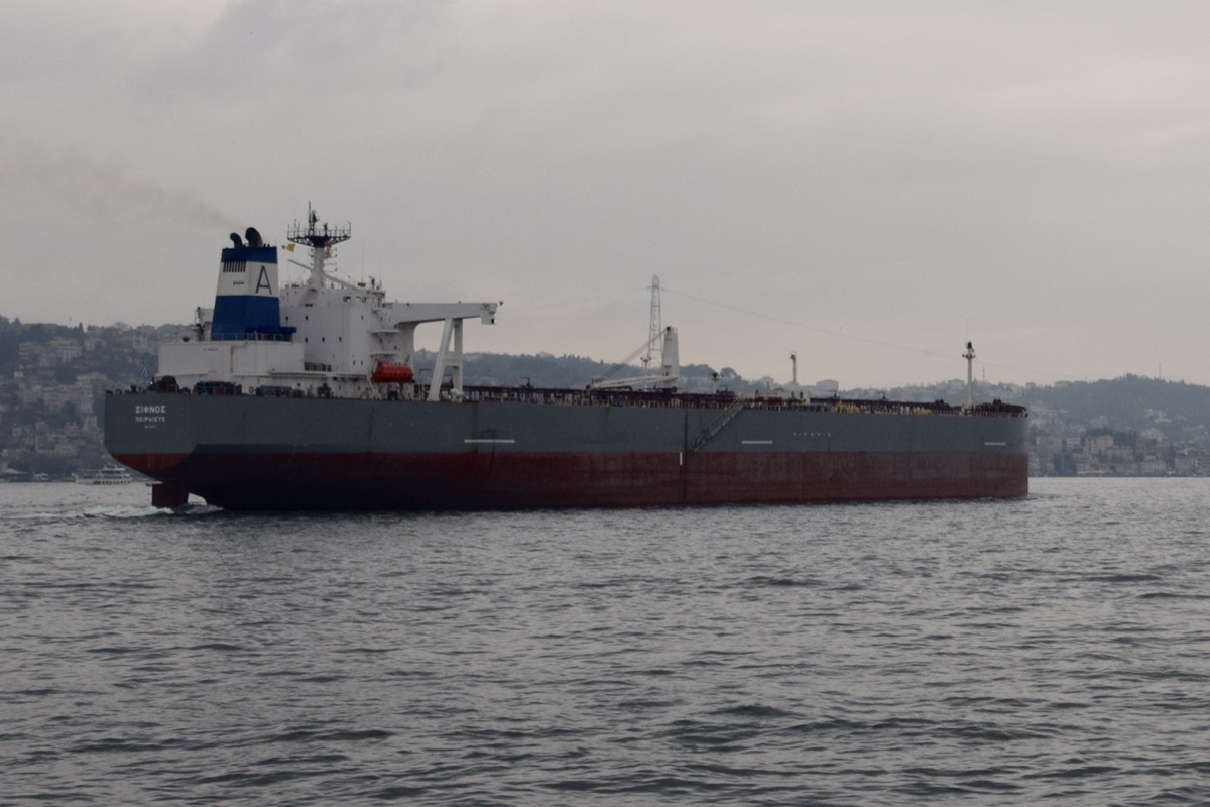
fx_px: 1412
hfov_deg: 46.4
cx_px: 605
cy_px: 404
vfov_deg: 31.9
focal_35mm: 42
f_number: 9
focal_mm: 28
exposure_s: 1/100
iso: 400
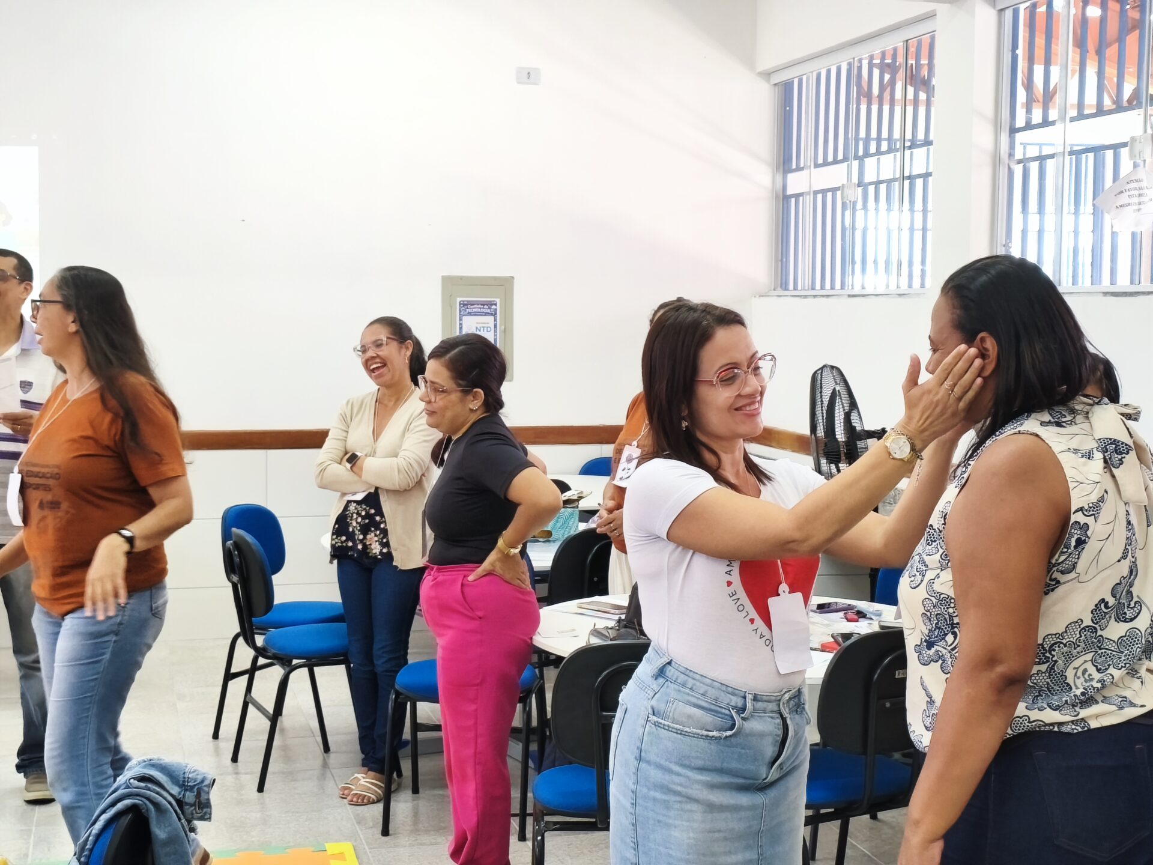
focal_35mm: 52
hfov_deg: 36.8
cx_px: 576
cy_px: 432
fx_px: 1732
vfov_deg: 28.0
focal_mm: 4.94
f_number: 1.5
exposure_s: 1/120
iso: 250
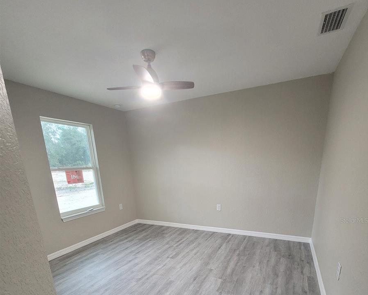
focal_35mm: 17
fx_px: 185
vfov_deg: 71.9
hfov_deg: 89.6
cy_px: 220
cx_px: 184
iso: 400
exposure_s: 1/60
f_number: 2.2
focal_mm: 2.2
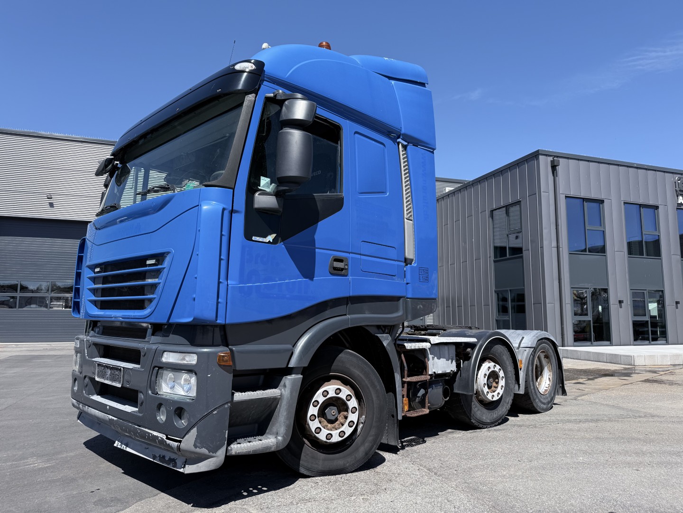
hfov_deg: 71.6
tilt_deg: +9.6
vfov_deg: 56.8
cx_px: 342
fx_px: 474
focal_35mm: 24
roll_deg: -0.6
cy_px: 256
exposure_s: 1/2445
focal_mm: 6.76
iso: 80
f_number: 1.78
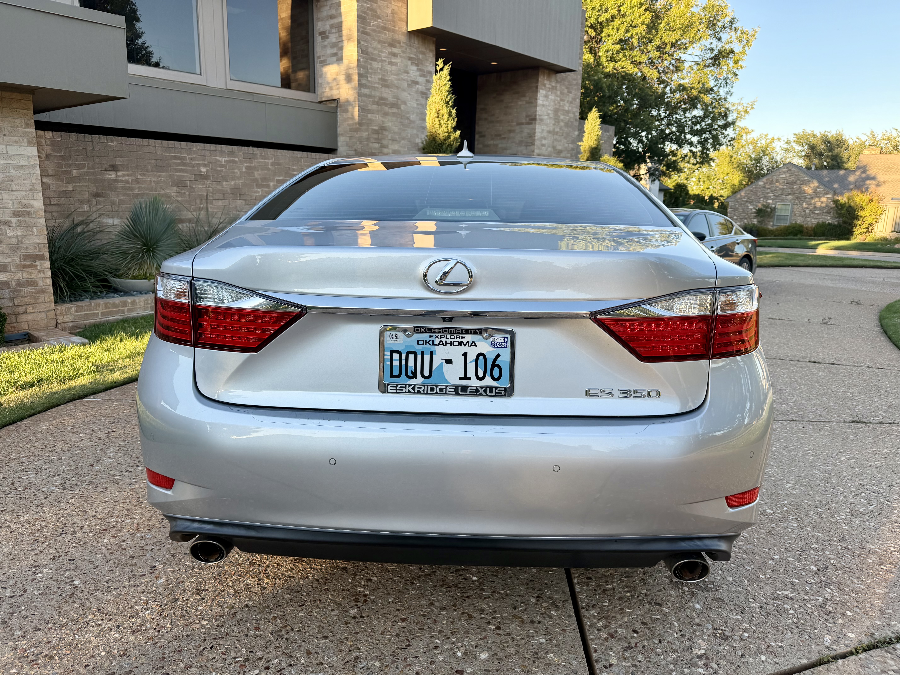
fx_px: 624
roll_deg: -1.5
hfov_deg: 71.6
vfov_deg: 56.8
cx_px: 450
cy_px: 338
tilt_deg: -12.0
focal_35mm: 24
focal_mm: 6.76
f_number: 1.78
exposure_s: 1/571
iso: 80
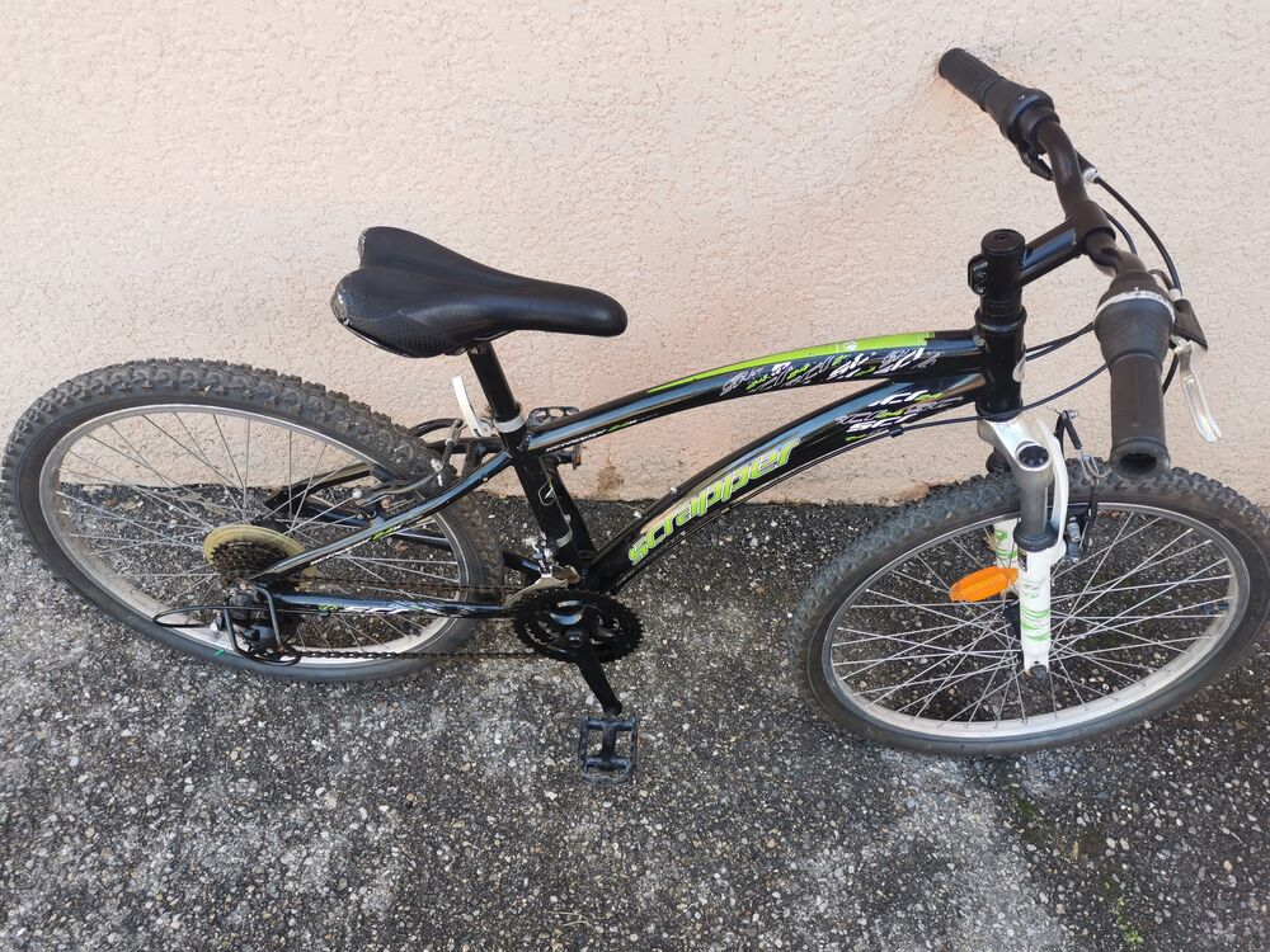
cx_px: 635
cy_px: 476
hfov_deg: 65.3
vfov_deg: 51.4
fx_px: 991
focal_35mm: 27
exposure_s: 1/138
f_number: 1.8
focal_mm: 5.58
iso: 50
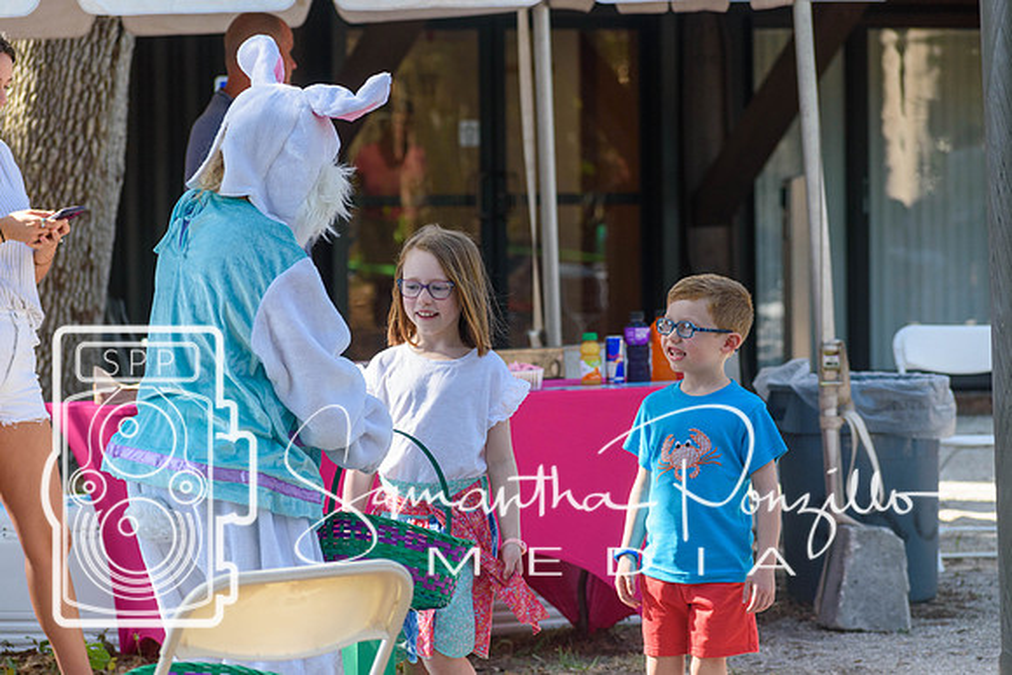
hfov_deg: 11.0
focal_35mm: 188
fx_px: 5272
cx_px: 506
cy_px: 338
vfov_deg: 7.3
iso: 400
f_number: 5
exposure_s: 1/400
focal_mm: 125
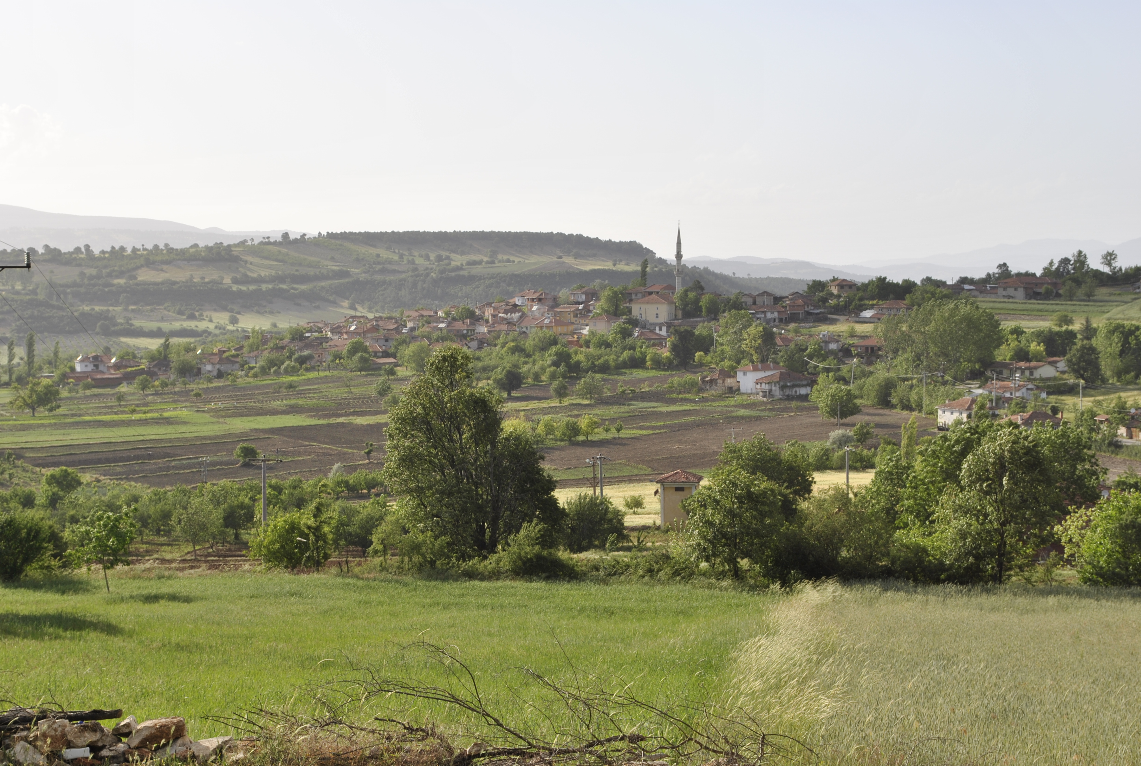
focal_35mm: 72
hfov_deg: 28.0
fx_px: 2287
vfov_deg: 19.0
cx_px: 570
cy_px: 383
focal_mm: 48
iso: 100
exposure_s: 1/200
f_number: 11
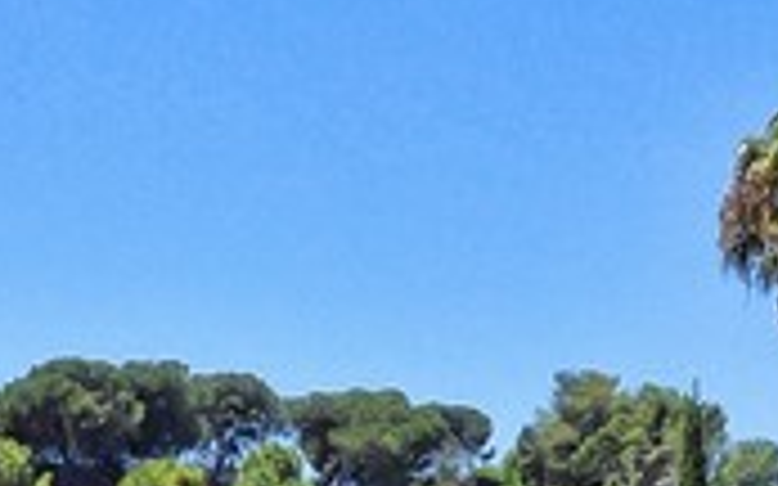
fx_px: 2395
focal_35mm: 113
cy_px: 862
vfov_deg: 10.9
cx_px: 259
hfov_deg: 18.4
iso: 200
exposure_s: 1/125
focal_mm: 9
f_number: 14
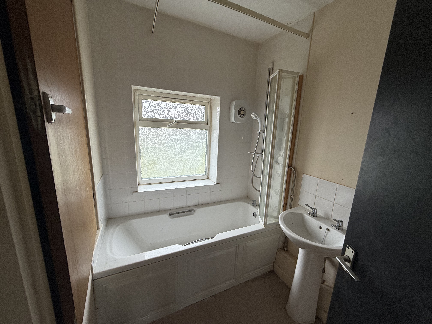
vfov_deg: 85.7
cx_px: 216
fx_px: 175
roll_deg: -4.5
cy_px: 162
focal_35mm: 14
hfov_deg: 102.1
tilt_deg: -11.7
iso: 40
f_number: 2.2
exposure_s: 1/108
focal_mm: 2.22
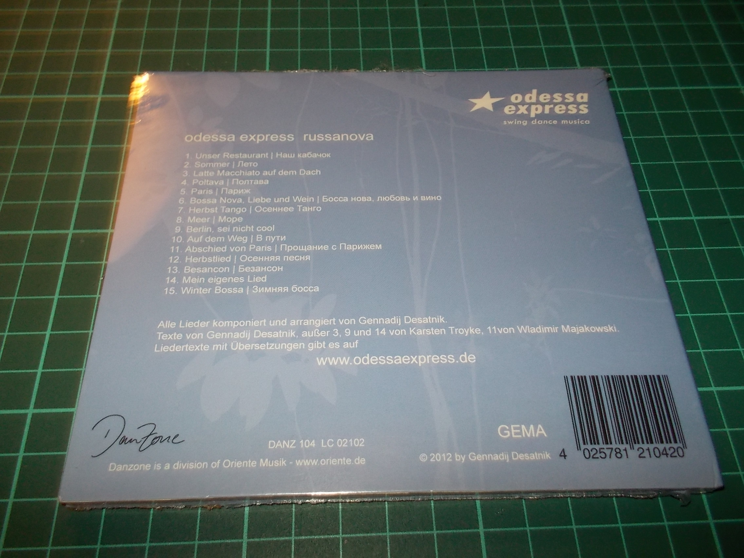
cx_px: 372
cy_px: 279
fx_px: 623
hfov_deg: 61.7
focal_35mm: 29
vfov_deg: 48.2
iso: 200
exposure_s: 1/30
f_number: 3.3
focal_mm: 4.1
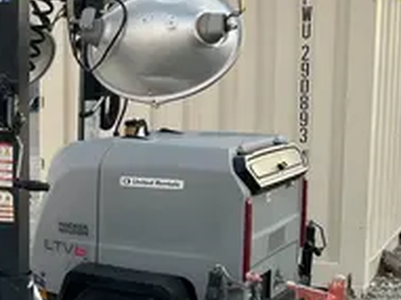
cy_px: 194
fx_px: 868
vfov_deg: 19.6
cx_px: -42
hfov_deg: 24.3
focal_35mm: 75
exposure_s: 1/121
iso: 80
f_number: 1.5
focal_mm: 5.7
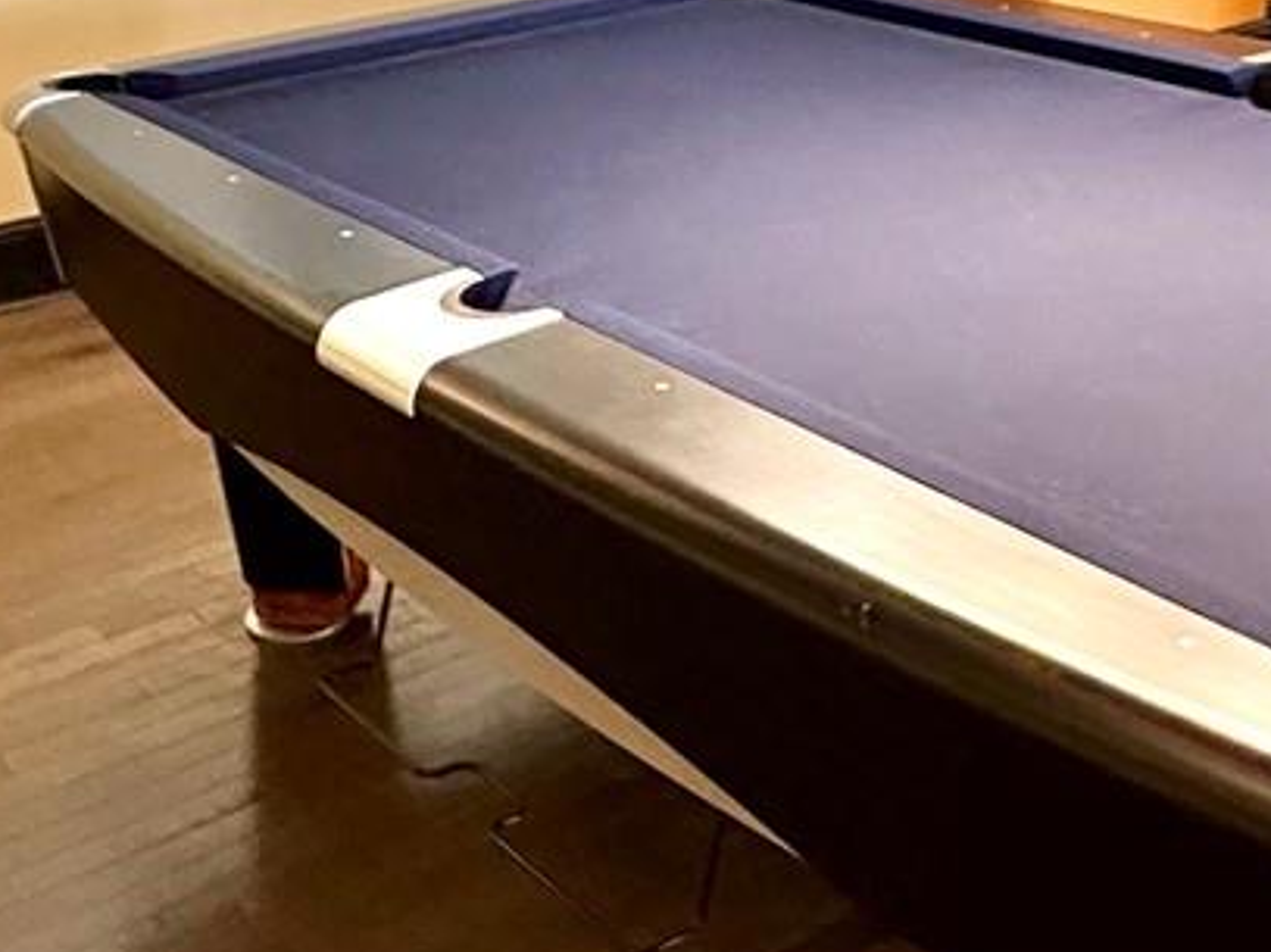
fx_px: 2019
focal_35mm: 55
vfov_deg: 25.6
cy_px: 75
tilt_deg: -14.1
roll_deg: +1.1
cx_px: 759
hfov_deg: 34.8
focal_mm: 2.22
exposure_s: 1/60
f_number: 2.2
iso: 640
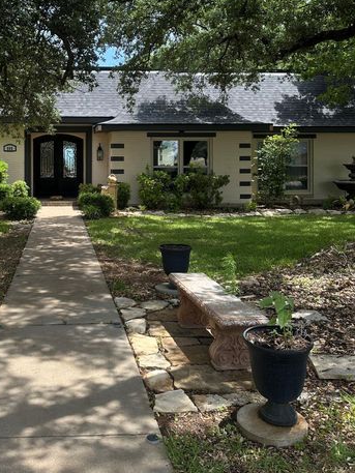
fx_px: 478
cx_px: 101
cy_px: 156
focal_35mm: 35
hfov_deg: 39.9
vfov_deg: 51.6
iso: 80
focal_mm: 6.86
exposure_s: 1/1095
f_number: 1.78
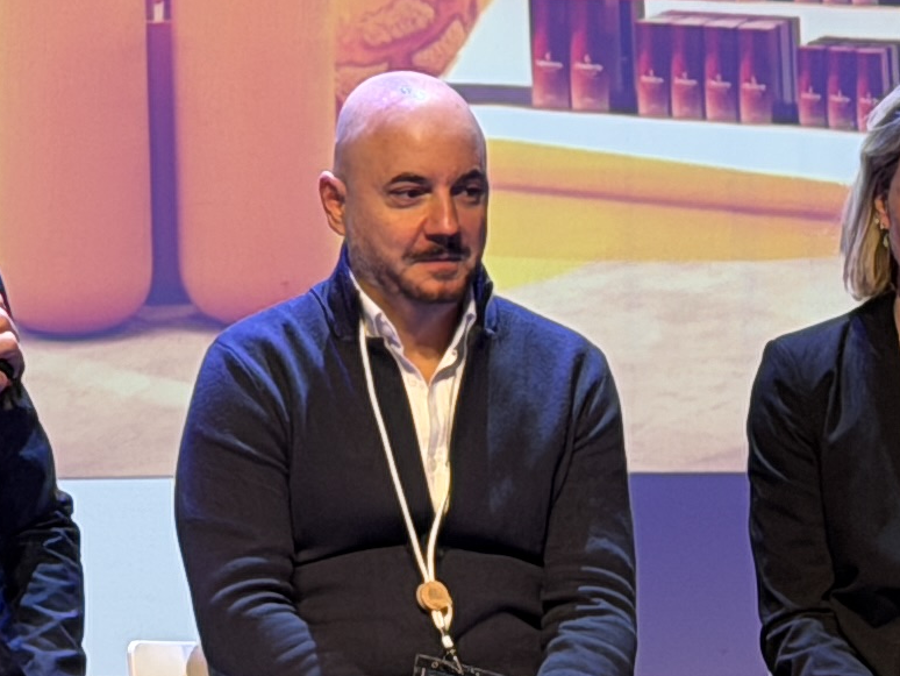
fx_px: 6502
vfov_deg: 5.9
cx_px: -287
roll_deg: +0.9
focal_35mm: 250
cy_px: -88
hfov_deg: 7.8
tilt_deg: +4.9
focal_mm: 6.76
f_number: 1.78
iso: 100
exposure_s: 1/50
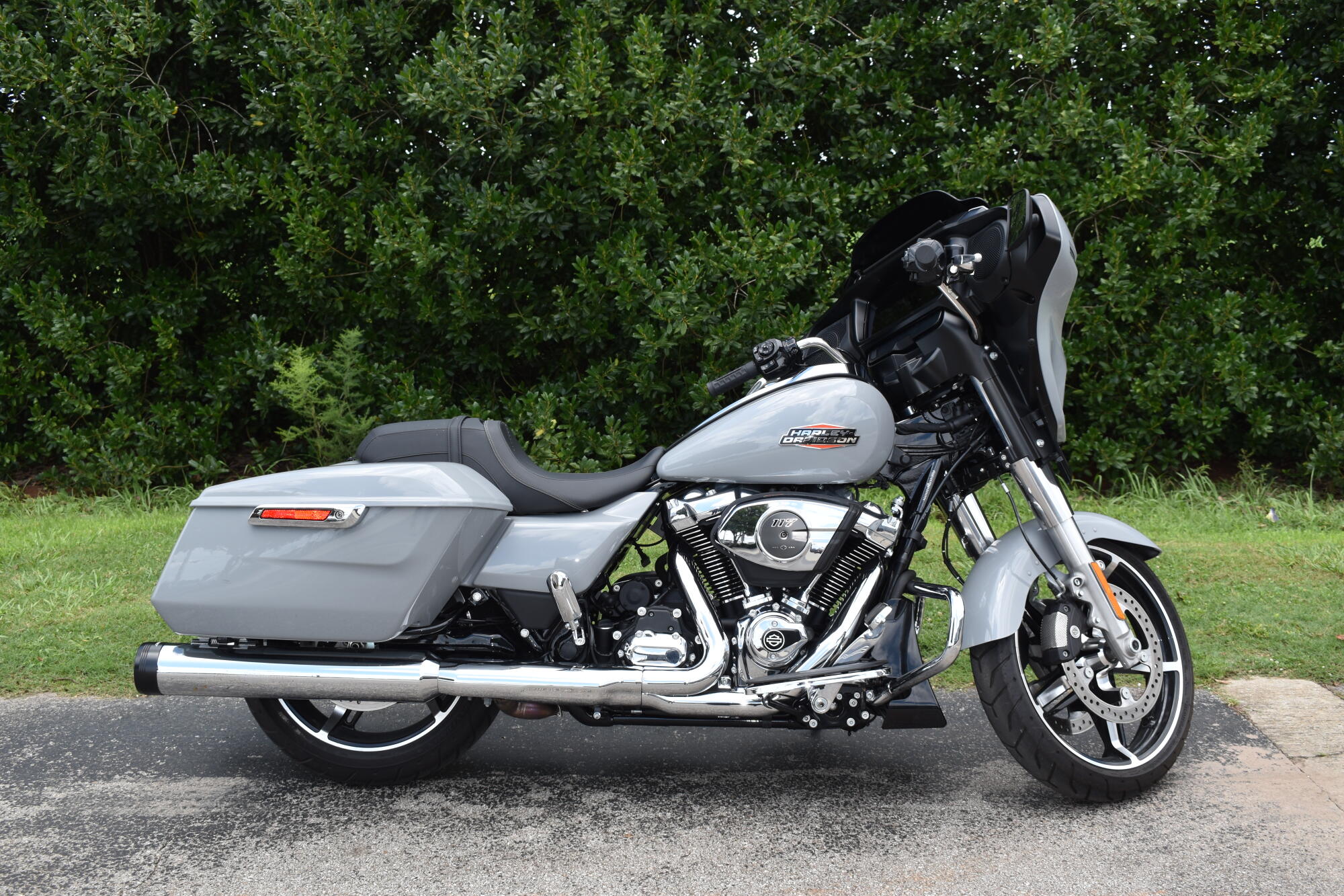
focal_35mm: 40
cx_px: 672
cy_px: 448
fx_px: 1512
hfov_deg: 47.9
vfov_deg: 33.0
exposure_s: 1/200
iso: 100
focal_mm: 27
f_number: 7.1
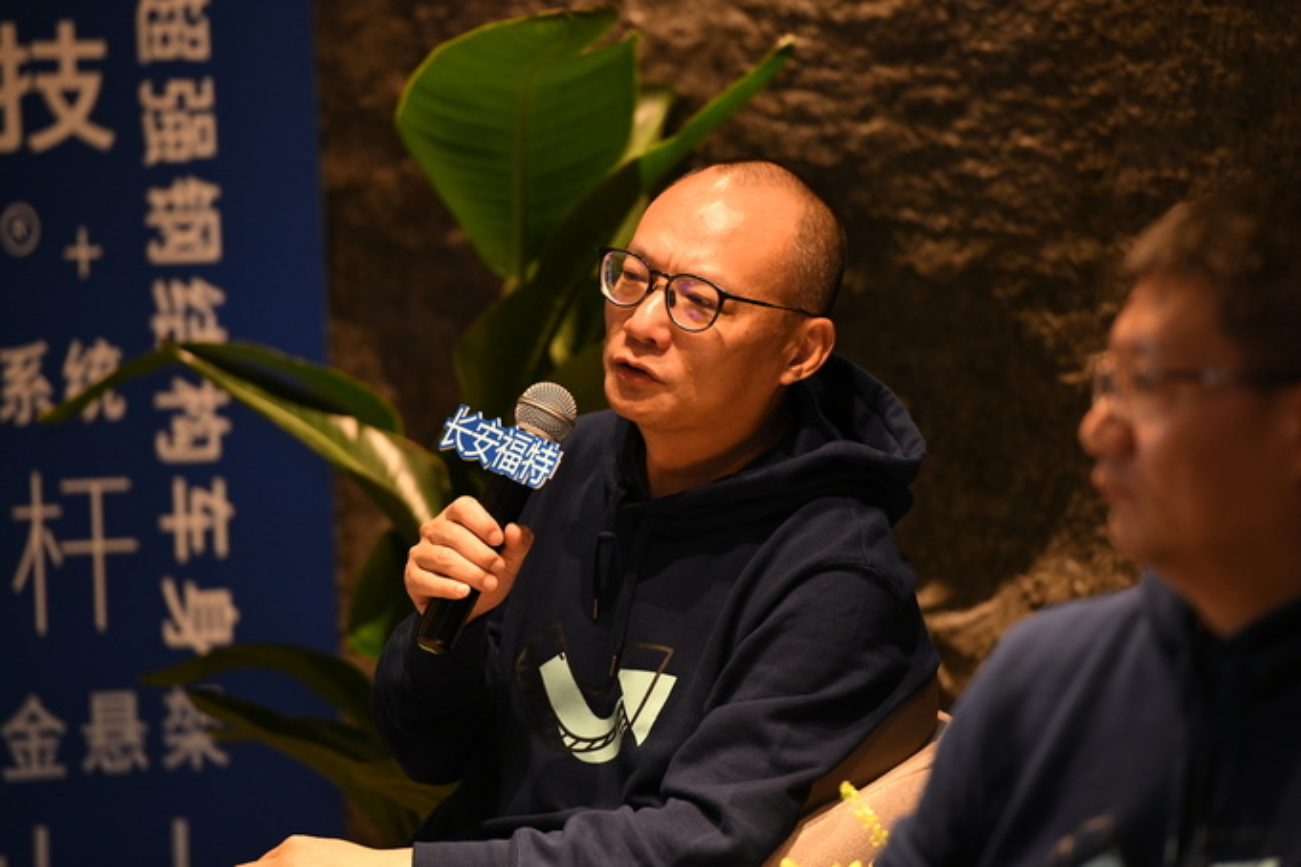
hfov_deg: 10.3
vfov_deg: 6.9
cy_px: 434
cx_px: 650
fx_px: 7226
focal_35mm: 200
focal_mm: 200
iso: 1600
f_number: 4
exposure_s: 1/125
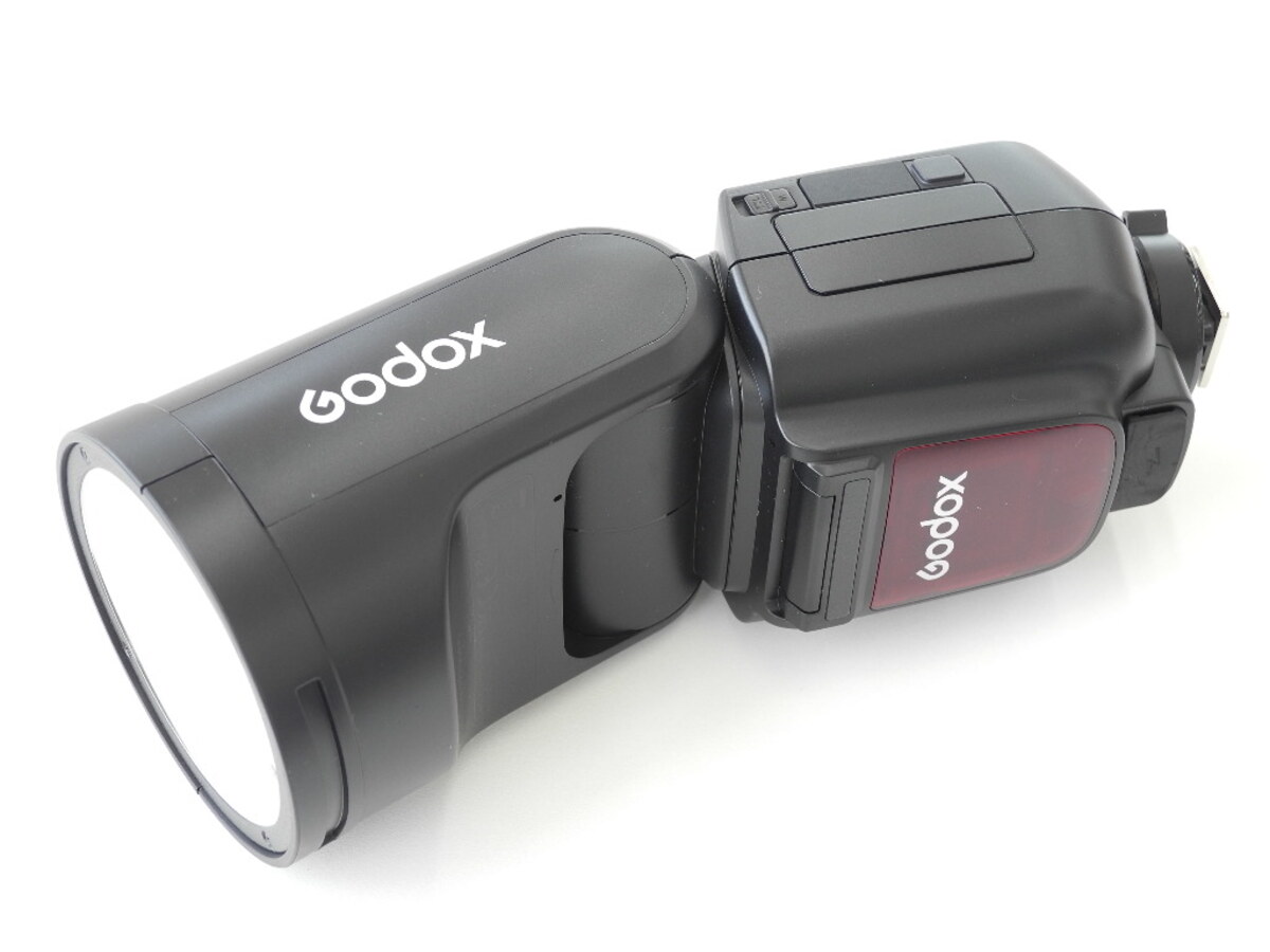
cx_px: 635
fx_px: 2238
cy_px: 476
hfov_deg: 31.7
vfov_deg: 24.0
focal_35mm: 61
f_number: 3.5
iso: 100
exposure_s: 1/40
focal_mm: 13
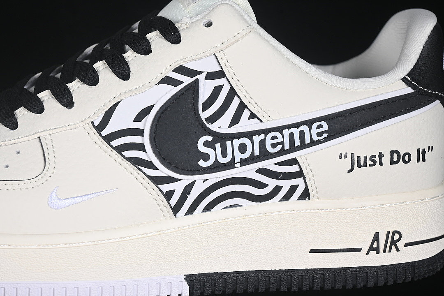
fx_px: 925
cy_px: 148
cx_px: 222
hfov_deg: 27.0
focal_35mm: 75
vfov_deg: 18.2
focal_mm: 50
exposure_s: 1/80
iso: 160
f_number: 7.1
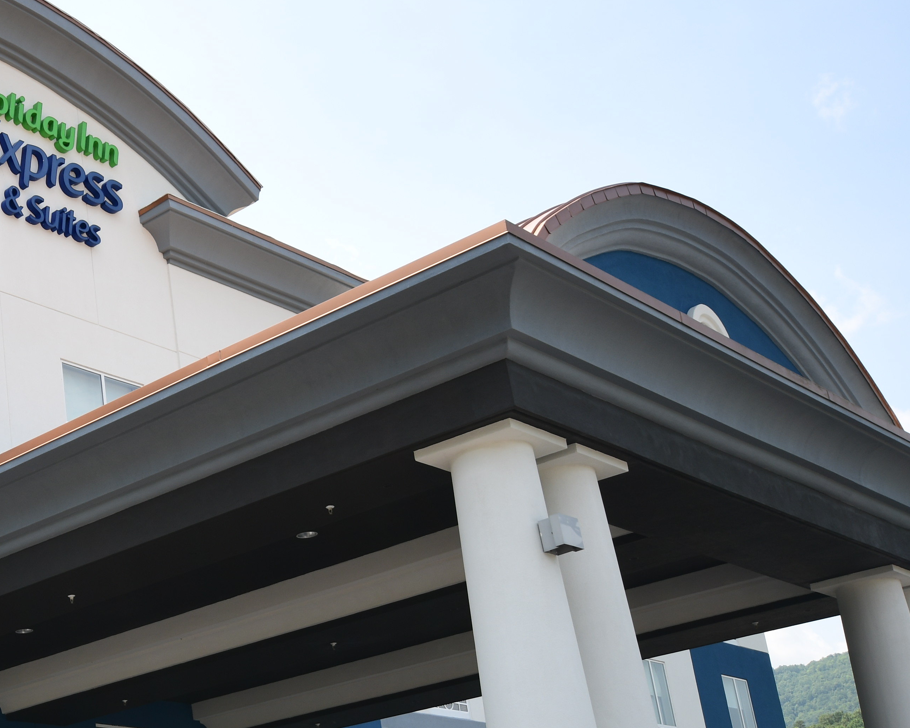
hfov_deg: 29.8
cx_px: 4
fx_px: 1589
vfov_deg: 25.5
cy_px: 542
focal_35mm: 59
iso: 64
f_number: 5.6
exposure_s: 1/125
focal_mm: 20
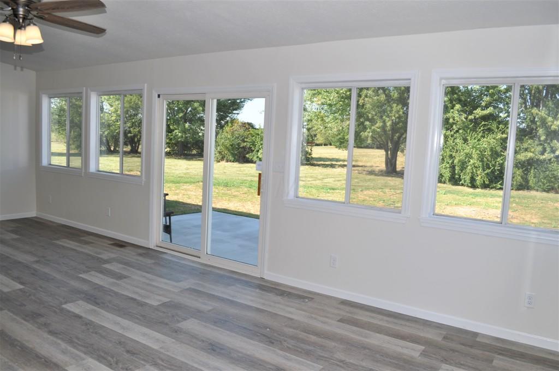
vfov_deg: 47.8
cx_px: 280
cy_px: 186
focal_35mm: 27
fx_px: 419
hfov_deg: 67.4
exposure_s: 1/200
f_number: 7.1
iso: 200
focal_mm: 18
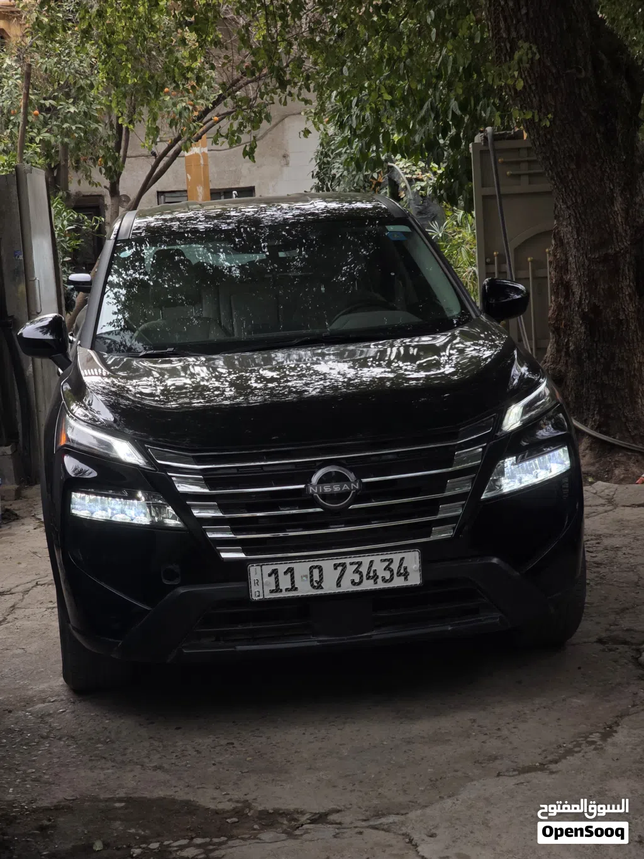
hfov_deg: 21.3
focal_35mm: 69
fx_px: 1711
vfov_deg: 28.2
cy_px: 430
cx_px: 322
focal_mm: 7.9
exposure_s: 1/100
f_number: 2.4
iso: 50
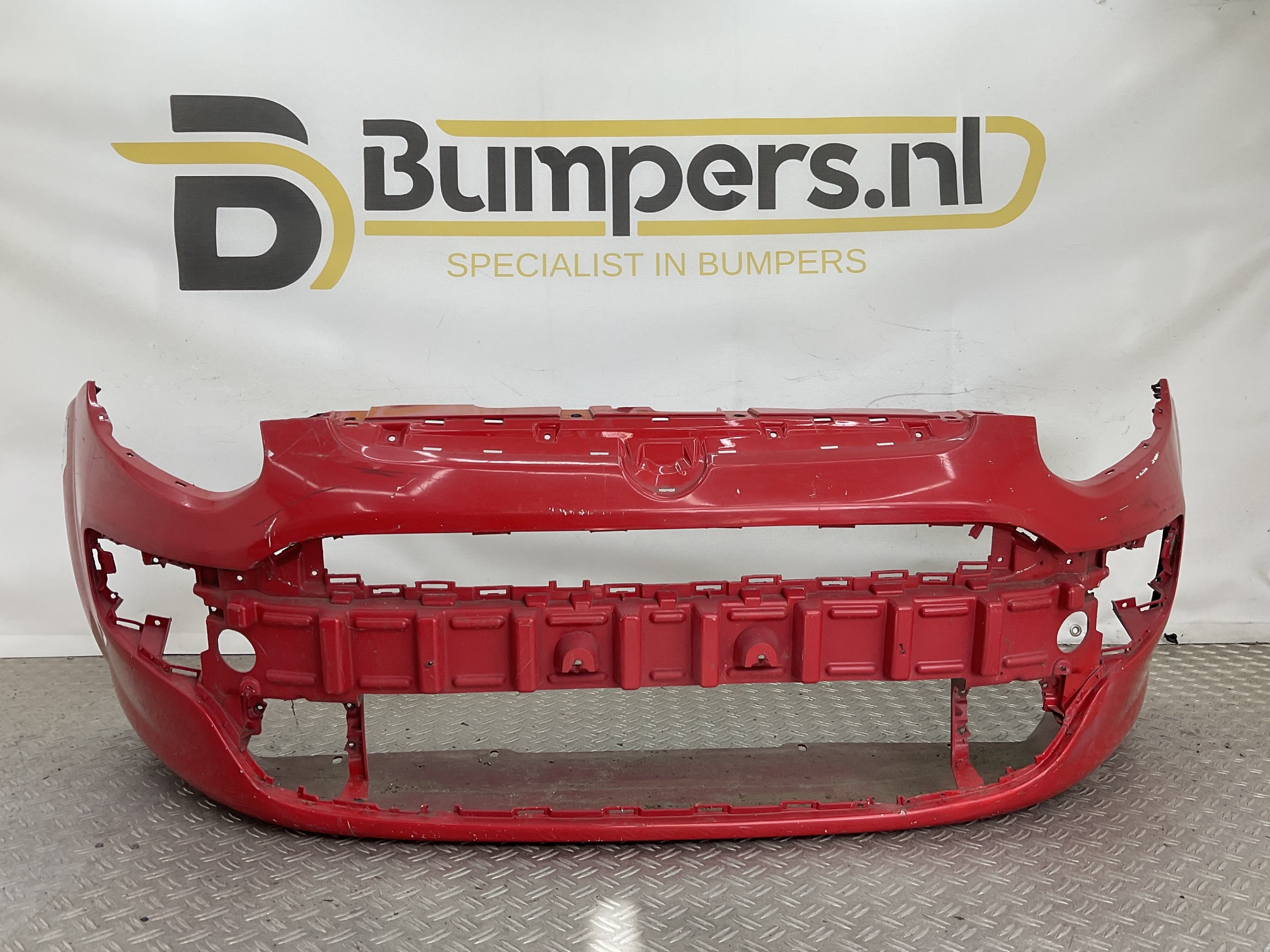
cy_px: 476
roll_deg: -0.7
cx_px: 635
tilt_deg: -7.4
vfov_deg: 48.2
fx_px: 1064
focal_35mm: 29
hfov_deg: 61.7
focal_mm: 3
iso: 16
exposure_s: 1/165
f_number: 1.8
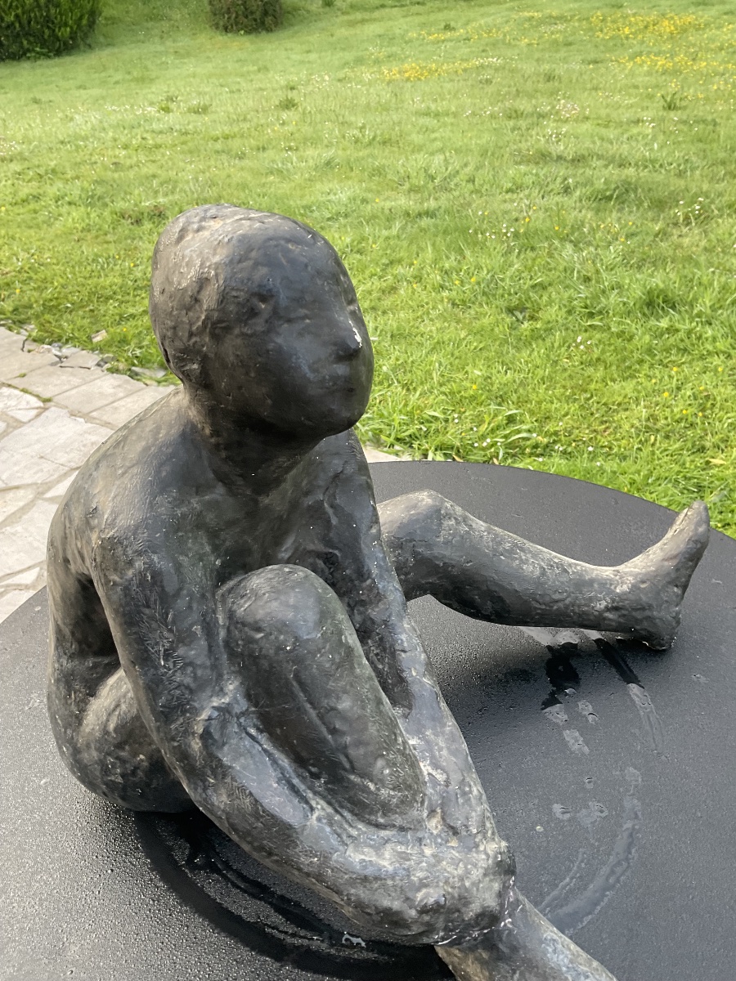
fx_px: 822
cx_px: 368
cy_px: 490
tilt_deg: -33.2
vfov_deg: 61.7
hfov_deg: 48.2
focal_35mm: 29
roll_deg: +2.7
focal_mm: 3
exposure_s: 1/120
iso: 64
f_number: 1.8
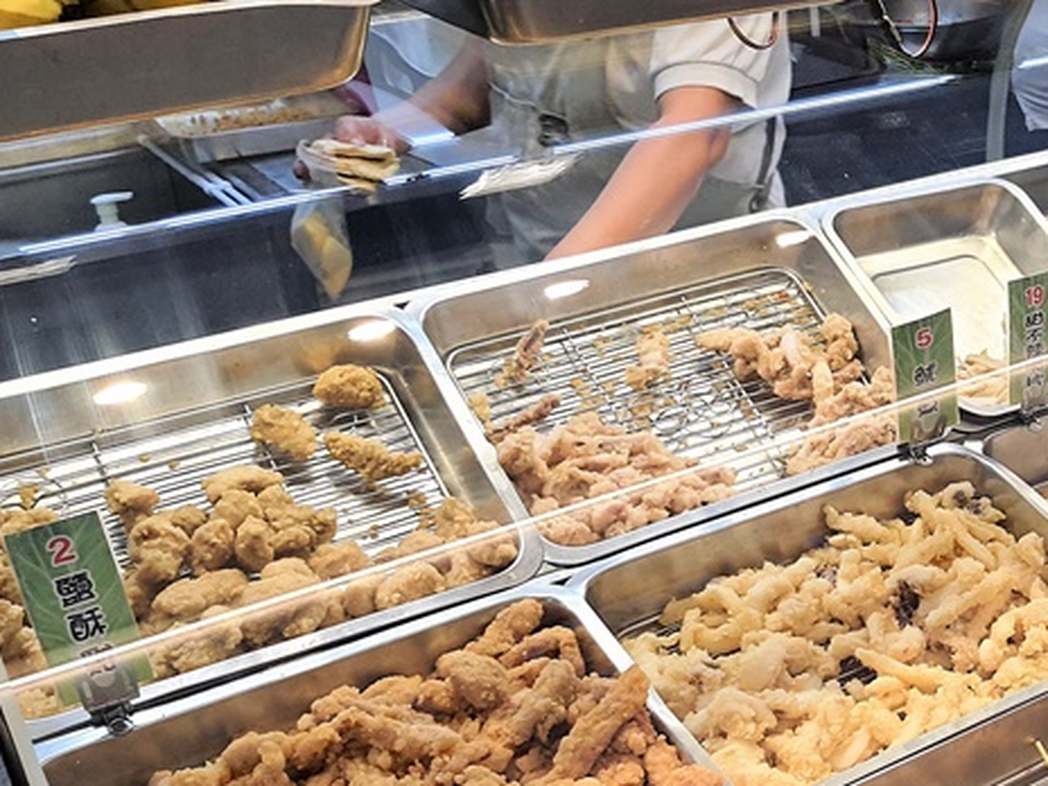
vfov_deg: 26.1
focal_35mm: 56
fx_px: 1695
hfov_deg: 31.2
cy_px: 452
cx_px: 1100
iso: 100
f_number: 1.7
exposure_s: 1/120
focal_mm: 4.32
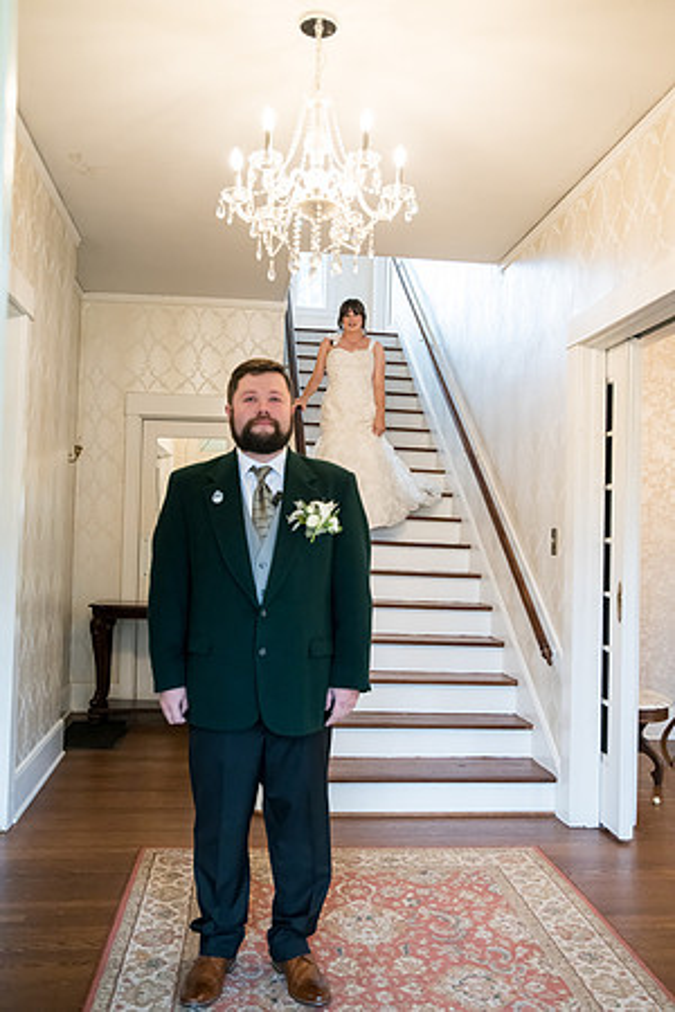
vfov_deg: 55.8
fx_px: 956
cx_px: 338
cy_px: 506
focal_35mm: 34
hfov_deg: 38.9
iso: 3200
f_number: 3.5
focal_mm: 34
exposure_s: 1/320
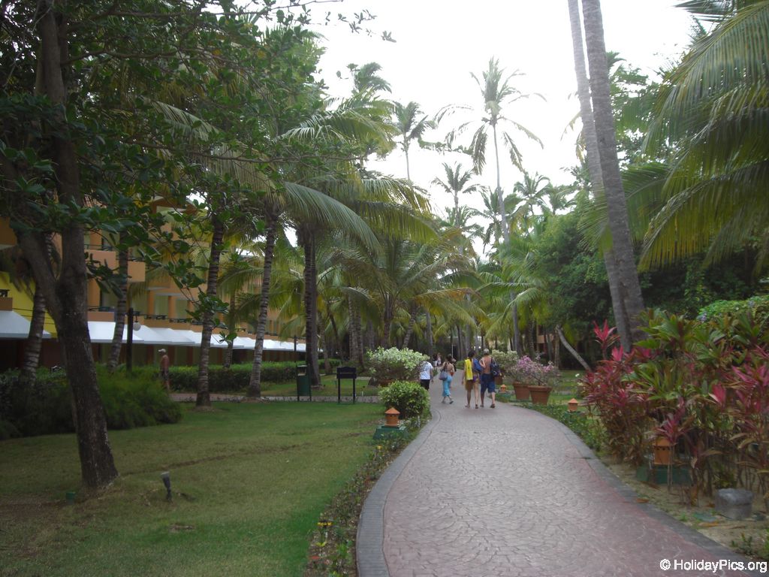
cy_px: 288
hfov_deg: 49.0
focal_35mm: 38
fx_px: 844
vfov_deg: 37.7
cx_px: 384
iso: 64
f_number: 2.7
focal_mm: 6.2
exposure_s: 1/160
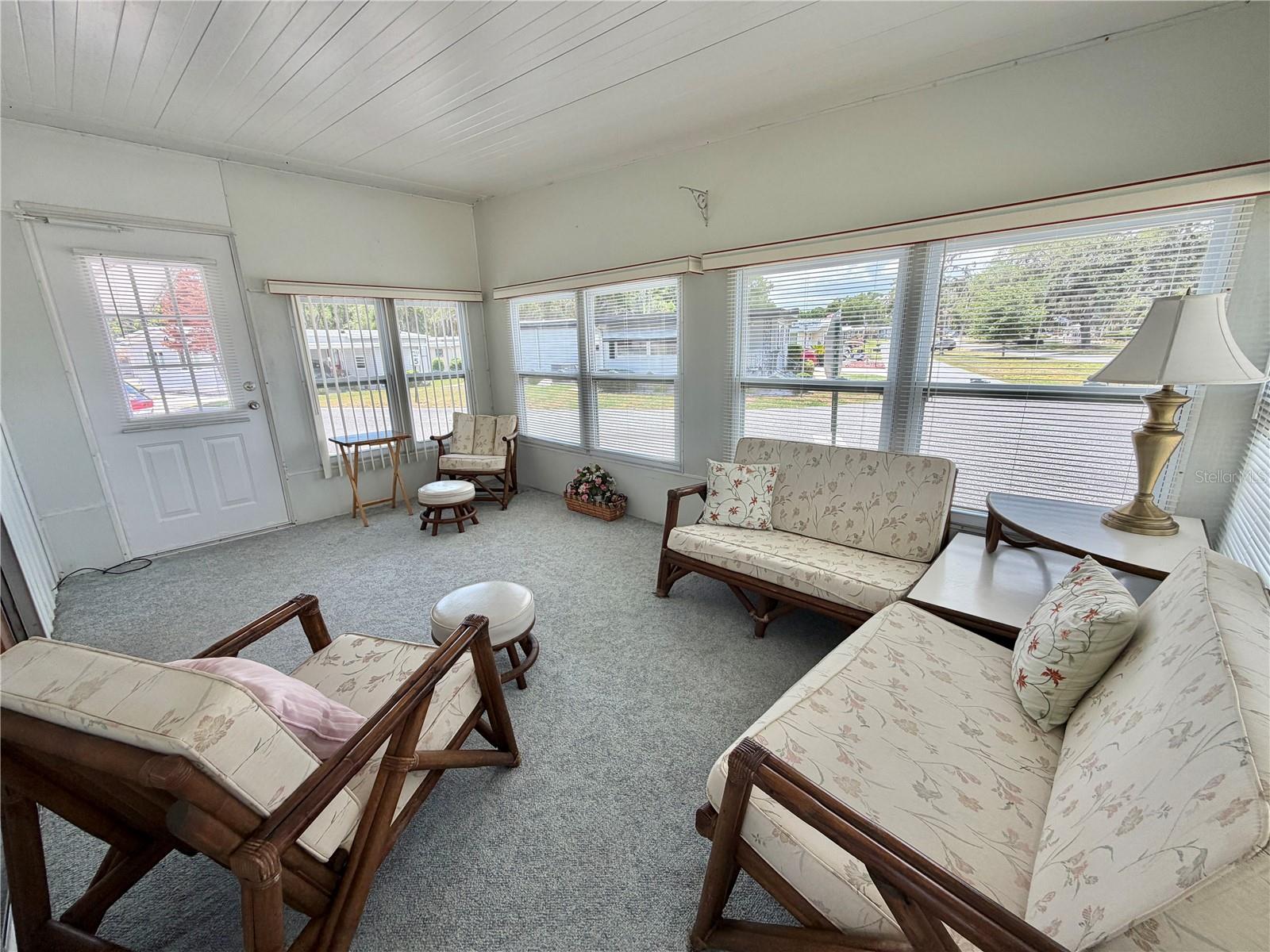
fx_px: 514
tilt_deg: -13.4
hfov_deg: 102.1
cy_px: 476
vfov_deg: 85.7
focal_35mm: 14
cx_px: 635
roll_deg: +2.0
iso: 40
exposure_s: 1/139
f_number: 2.2
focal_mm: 2.22
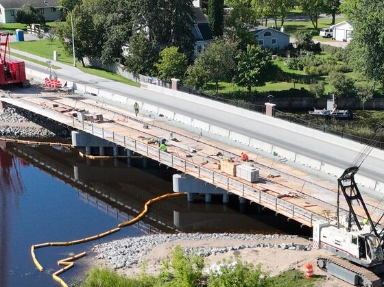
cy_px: 144
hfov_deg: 71.6
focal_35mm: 24
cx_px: 192
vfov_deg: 56.7
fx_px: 266
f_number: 2.8
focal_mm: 12.29
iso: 180
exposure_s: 1/2000
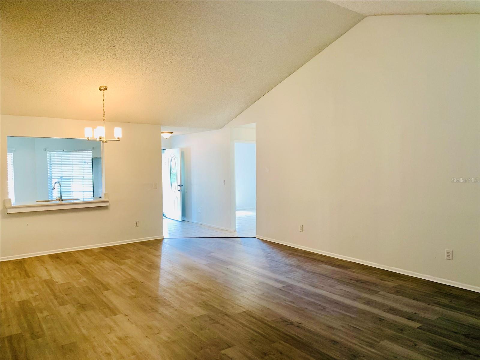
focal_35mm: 26
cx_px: 240
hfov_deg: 67.3
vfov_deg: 53.1
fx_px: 361
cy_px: 180
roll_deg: +1.0
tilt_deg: -3.0
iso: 80
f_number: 1.8
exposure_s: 1/60
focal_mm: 4.25
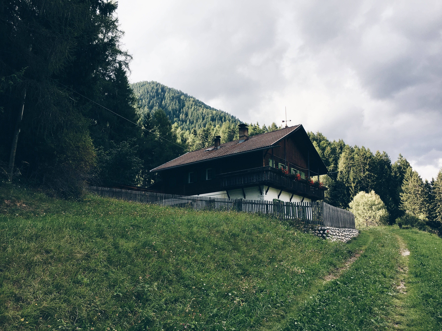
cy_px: 166
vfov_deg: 48.2
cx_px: 221
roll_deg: +0.5
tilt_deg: +15.1
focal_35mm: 29
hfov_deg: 61.7
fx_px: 370
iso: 25
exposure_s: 1/565
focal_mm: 4.15
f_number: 2.2
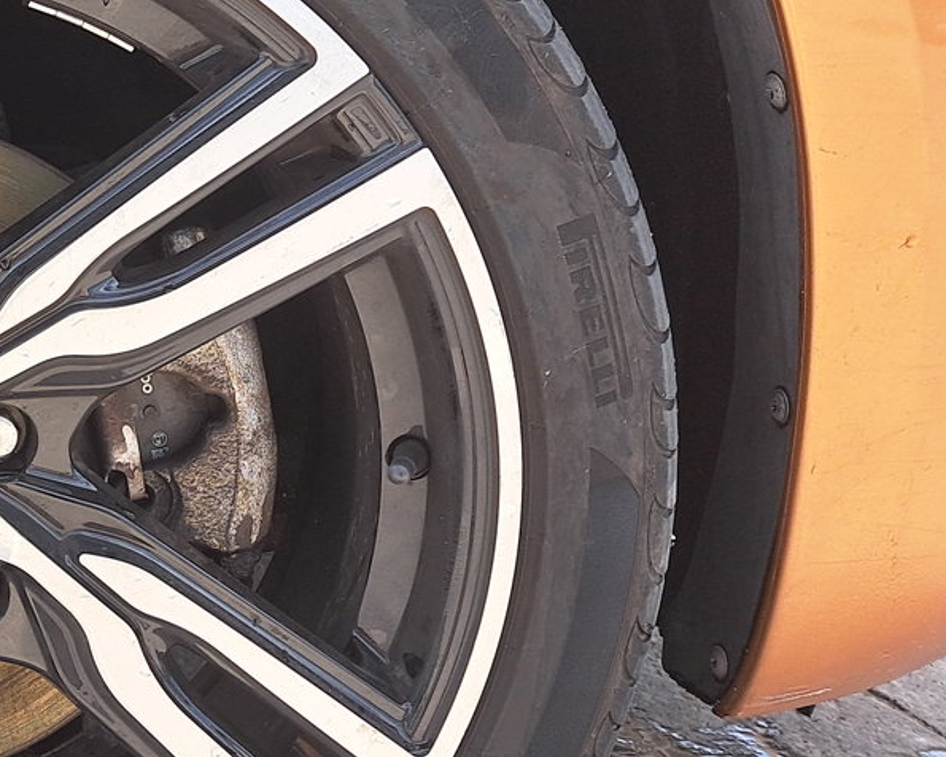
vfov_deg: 24.2
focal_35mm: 63
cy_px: 417
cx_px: -157
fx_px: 1764
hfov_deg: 26.9
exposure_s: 1/426
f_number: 1.8
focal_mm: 5.23
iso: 50
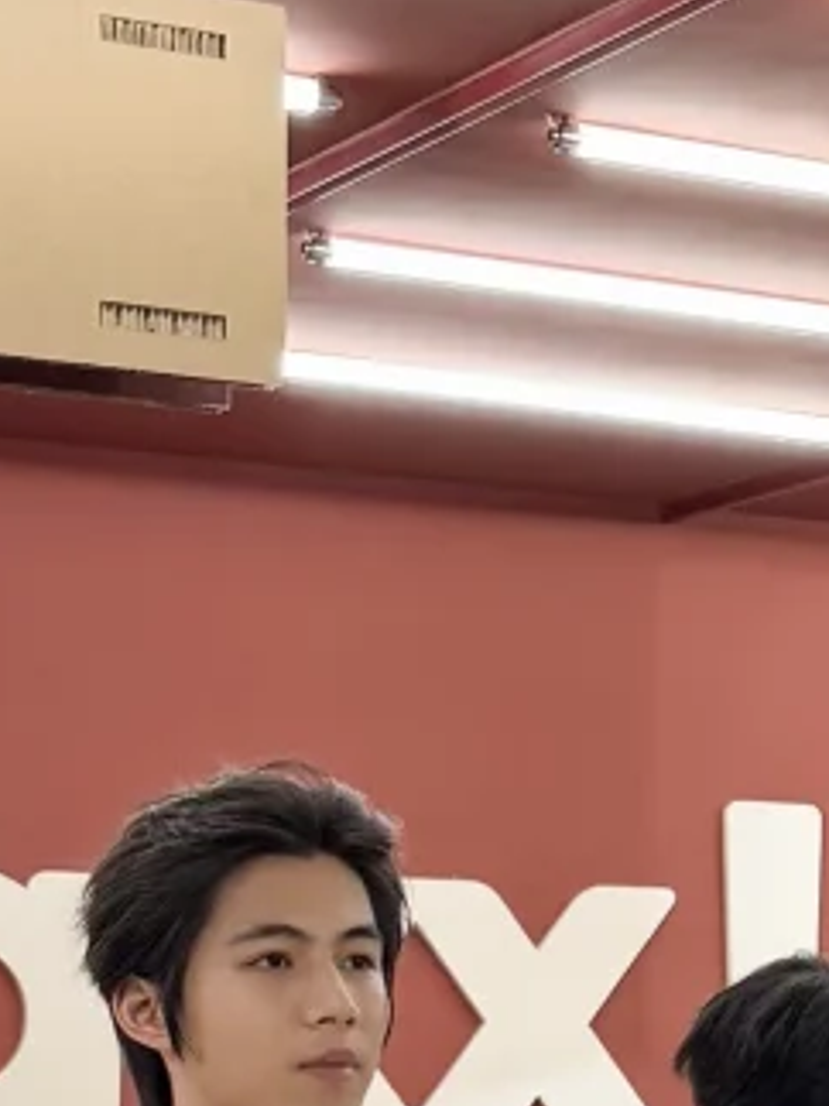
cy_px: 1719
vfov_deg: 16.5
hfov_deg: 13.0
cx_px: 1281
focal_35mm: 107
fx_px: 3419
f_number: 1.78
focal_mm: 6.76
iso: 125
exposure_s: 1/100
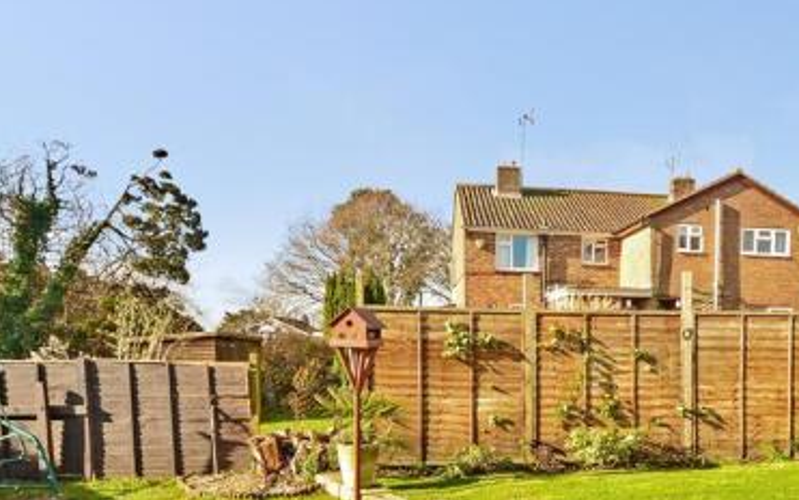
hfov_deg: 66.6
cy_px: 386
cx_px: 530
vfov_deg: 44.2
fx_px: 588
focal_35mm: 27
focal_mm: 10
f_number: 4
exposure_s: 1/320
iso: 200
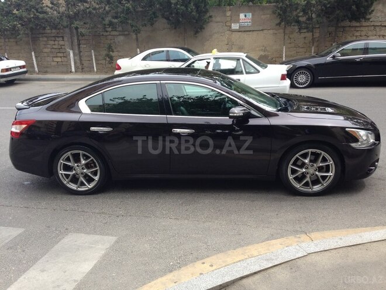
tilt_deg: -16.7
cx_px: 193
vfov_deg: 42.9
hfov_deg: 55.4
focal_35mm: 33
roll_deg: +1.5
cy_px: 145
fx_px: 368
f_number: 2.4
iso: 50
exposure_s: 1/352
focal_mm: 4.12
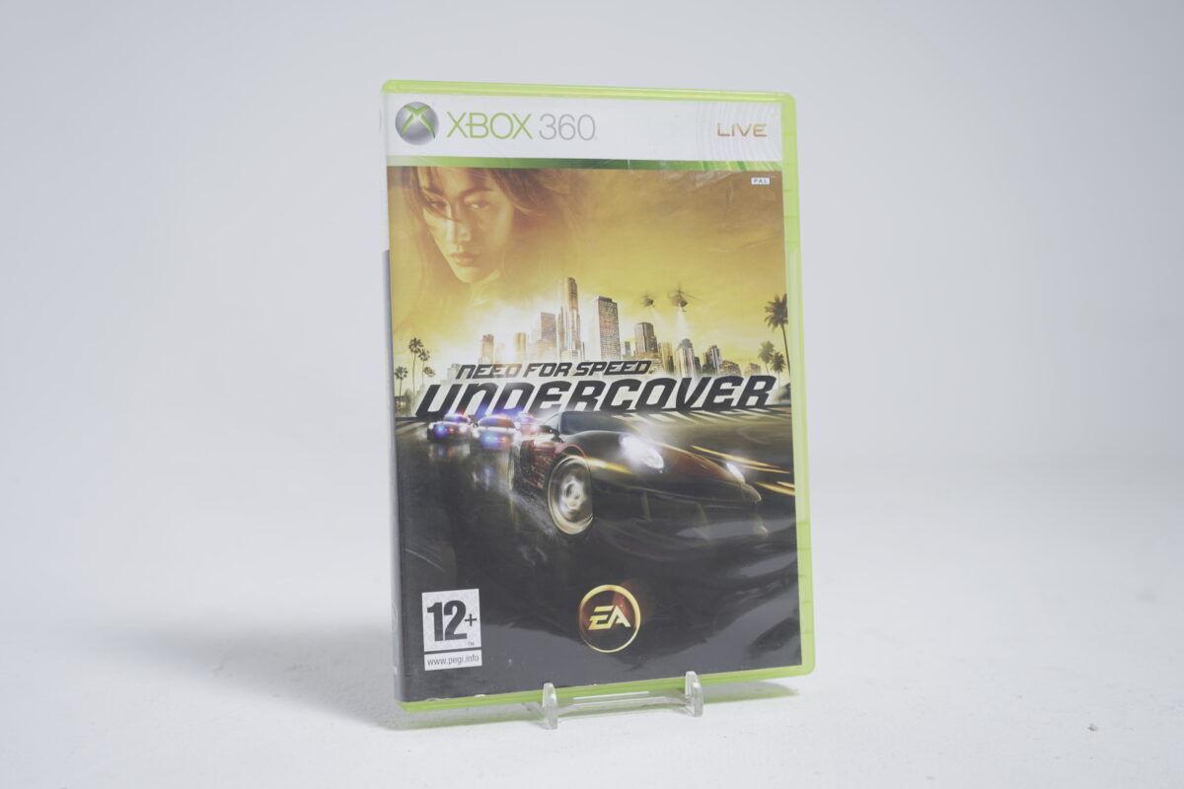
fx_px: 1283
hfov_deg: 49.6
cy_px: 394
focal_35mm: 39
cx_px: 592
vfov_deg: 34.2
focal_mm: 39
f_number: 5.6
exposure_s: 1/5
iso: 100
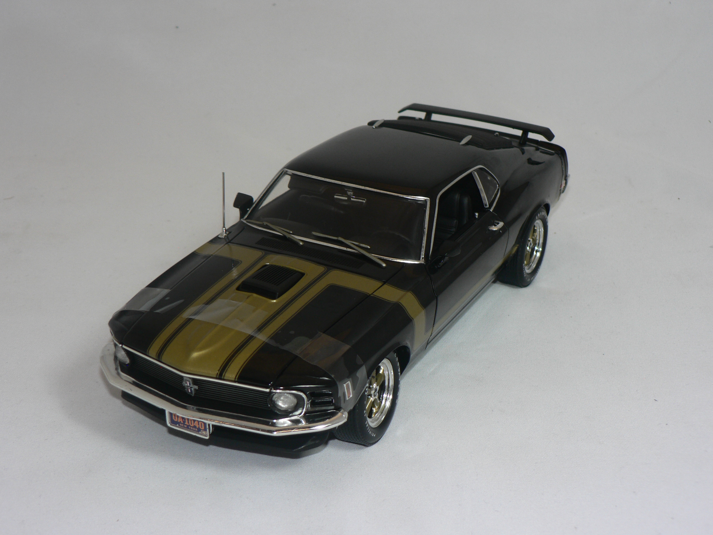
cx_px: 356
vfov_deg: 23.7
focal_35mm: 62
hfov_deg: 31.2
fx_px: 1277
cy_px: 268
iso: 80
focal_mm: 10.4
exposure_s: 1/60
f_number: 3.2
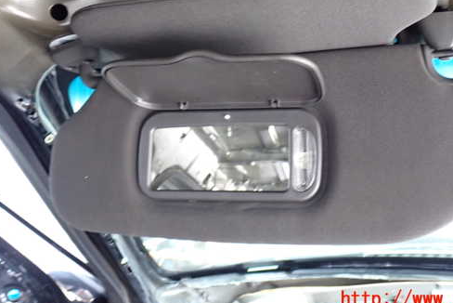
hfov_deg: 42.5
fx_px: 579
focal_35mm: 46
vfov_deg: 29.1
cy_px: 102
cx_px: 272
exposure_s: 1/40
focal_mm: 6.37
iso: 400
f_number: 2.5
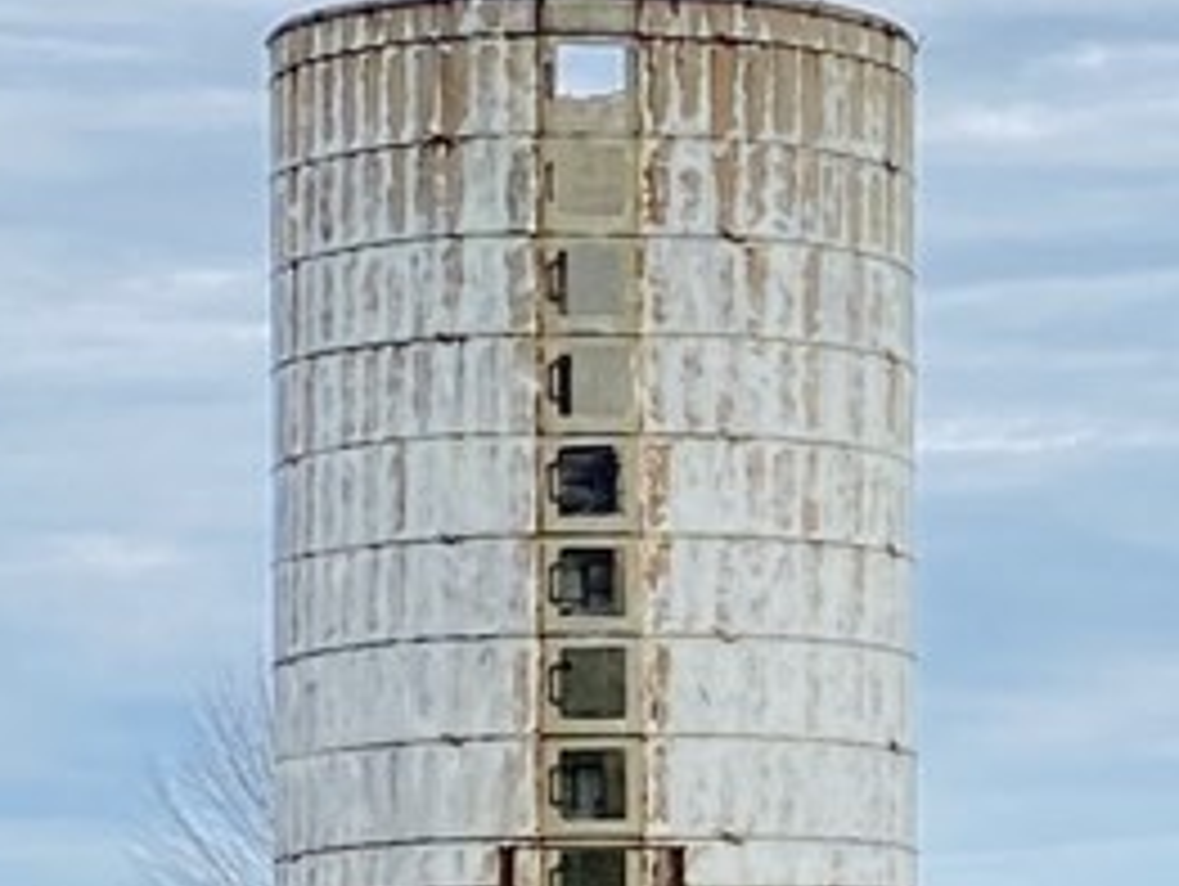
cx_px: 1616
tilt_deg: +4.6
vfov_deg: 7.3
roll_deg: +1.3
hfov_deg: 9.5
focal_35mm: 203
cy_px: 706
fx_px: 6920
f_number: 1.8
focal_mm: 4.25
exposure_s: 1/1565
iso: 32
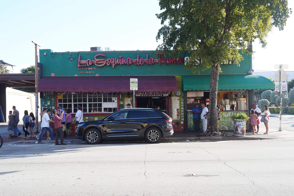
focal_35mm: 38
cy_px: 98
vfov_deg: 35.1
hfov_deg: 50.7
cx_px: 147
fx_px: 310
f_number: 9
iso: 200
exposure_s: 1/100
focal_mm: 38
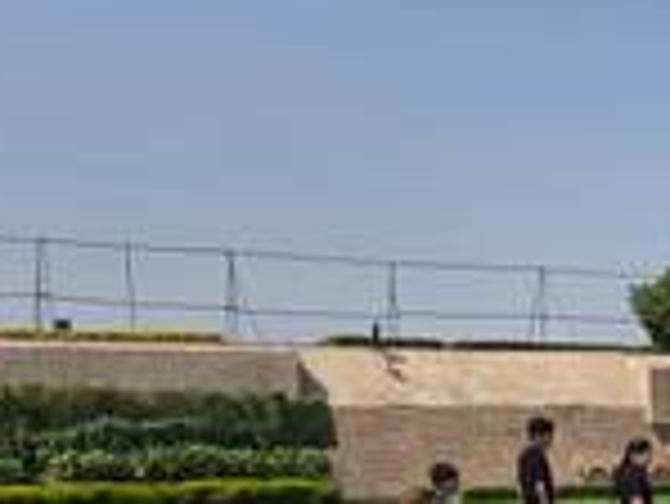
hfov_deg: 24.3
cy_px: 531
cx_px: 760
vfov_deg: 19.2
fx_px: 1433
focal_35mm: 74
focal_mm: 6.5
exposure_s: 1/7939
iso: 50
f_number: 1.4
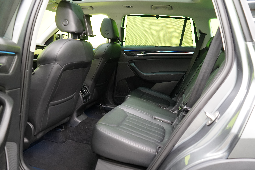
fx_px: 198
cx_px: 128
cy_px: 85
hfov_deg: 65.5
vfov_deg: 46.4
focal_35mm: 28
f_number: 5
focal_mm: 28
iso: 3200
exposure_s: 1/20
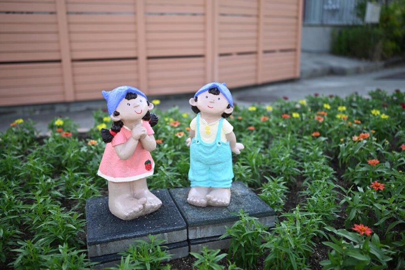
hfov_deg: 54.4
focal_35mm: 35
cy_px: 135
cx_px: 202
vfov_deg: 37.9
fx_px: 394
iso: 100
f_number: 1.8
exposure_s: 1/1000
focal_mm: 35
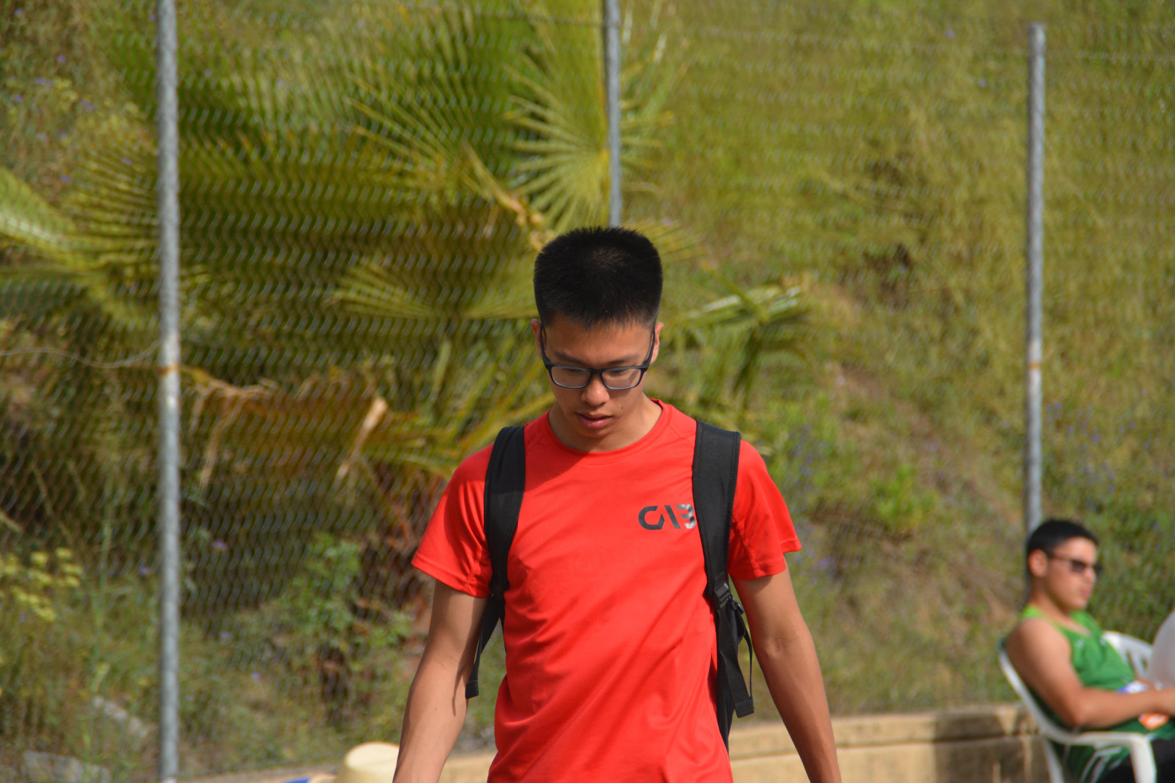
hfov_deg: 6.9
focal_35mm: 300
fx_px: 9790
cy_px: 392
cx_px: 588
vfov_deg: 4.6
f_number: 6.3
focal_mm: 200
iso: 400
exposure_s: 1/1250
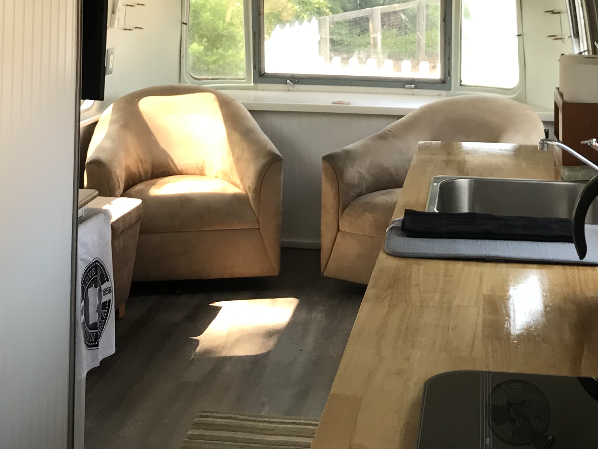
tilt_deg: +1.2
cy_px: -42
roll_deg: -0.8
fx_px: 1106
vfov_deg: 21.7
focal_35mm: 64
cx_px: 323
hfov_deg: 30.3
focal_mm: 3.99
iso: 32
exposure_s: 1/120
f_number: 1.8
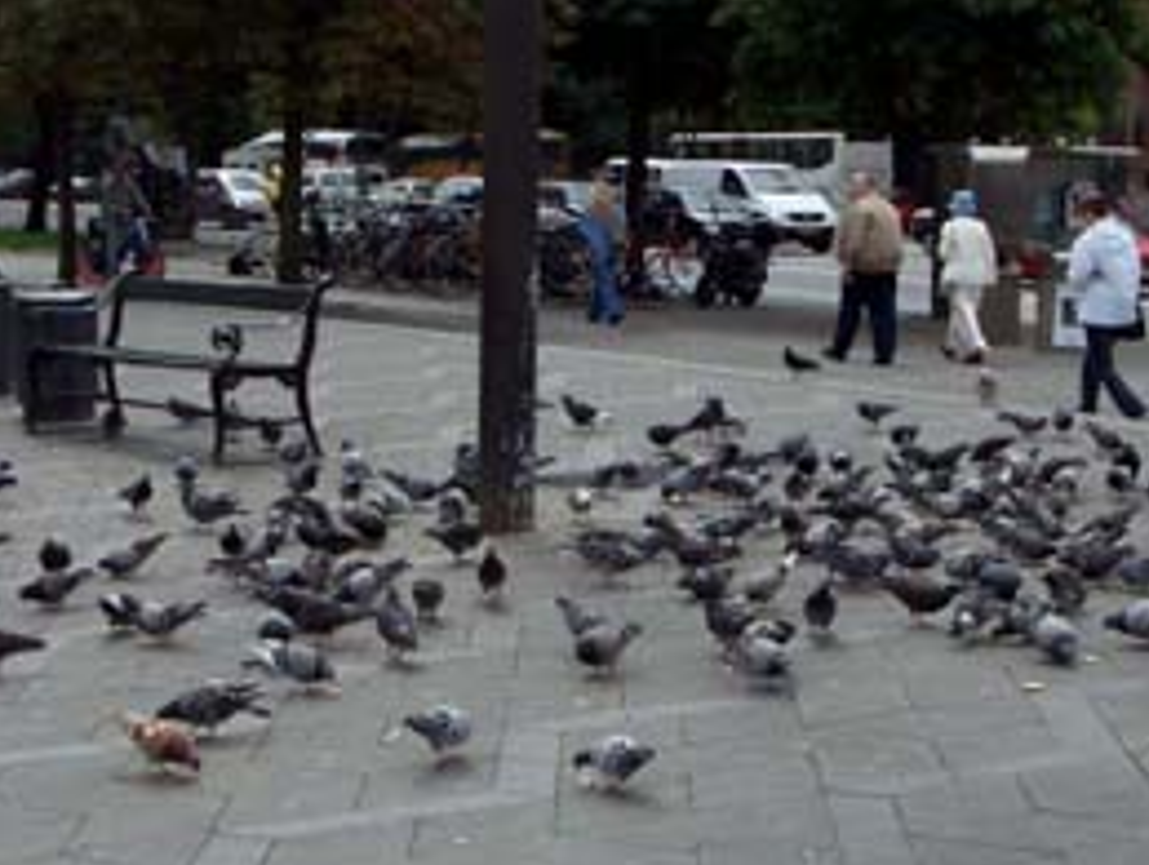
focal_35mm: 87
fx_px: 2892
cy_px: 339
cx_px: 639
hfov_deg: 22.5
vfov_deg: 17.0
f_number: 4.6
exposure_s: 1/320
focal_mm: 6.8
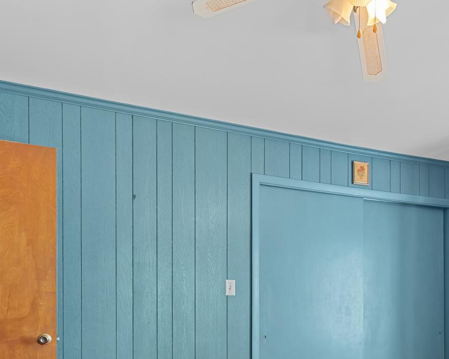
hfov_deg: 52.3
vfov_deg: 40.5
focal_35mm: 33
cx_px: 325
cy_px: 335
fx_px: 438
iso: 200
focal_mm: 10
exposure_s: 4
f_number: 7.1
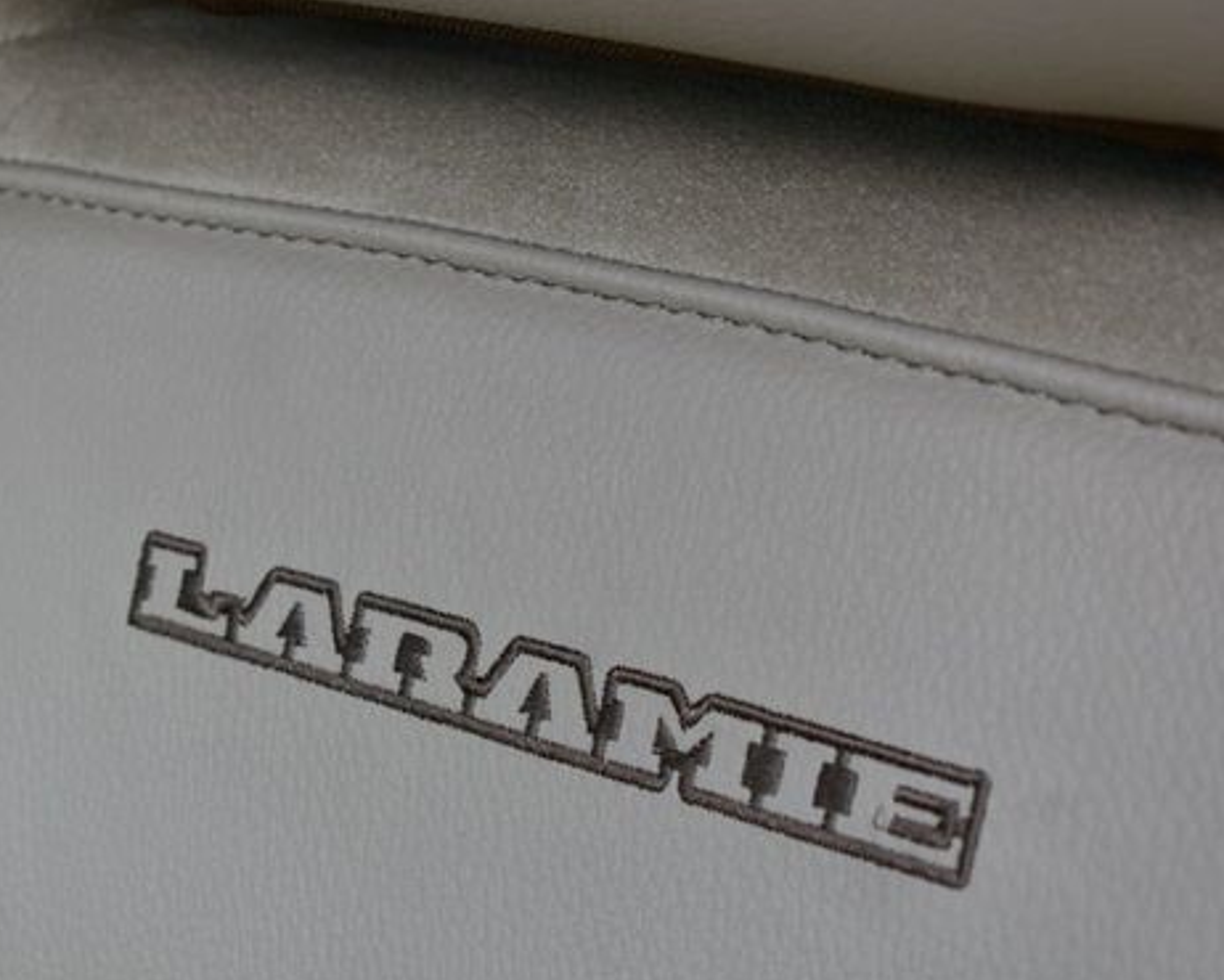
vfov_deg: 17.7
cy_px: 540
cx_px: 466
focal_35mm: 87
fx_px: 3153
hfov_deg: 21.9
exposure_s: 1/250
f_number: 5.6
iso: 200
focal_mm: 45
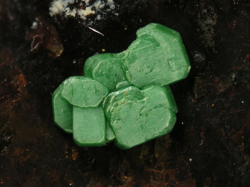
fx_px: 404
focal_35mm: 56
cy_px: 94
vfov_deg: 26.1
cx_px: 125
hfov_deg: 34.3
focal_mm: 14.2
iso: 100
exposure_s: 1/4
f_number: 3.8
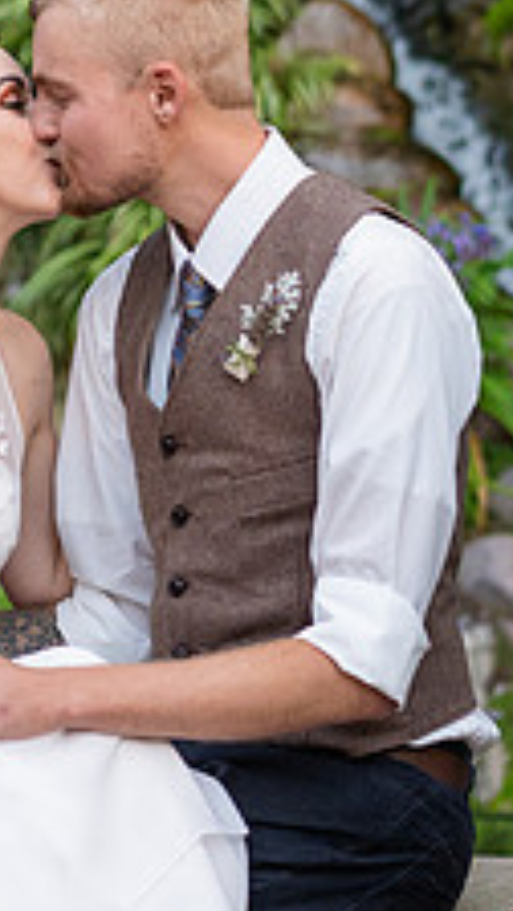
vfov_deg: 13.8
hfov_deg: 7.8
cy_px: 312
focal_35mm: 156
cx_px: 38
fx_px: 3772
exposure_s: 1/400
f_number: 2.2
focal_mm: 55
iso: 500
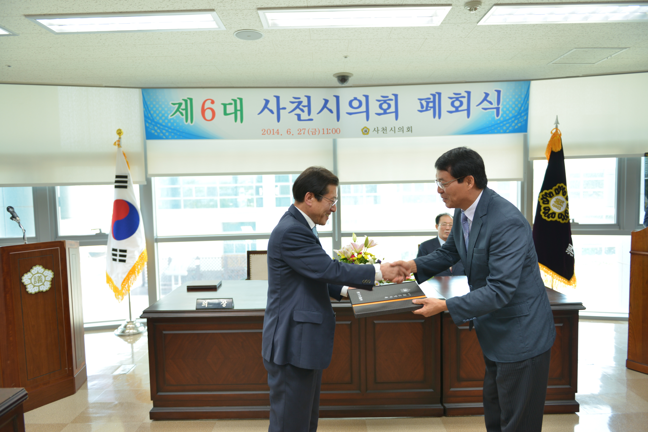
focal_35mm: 24
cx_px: 324
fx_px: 432
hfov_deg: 73.7
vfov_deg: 53.1
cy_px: 216
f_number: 2.8
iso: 320
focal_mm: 24
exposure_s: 1/80
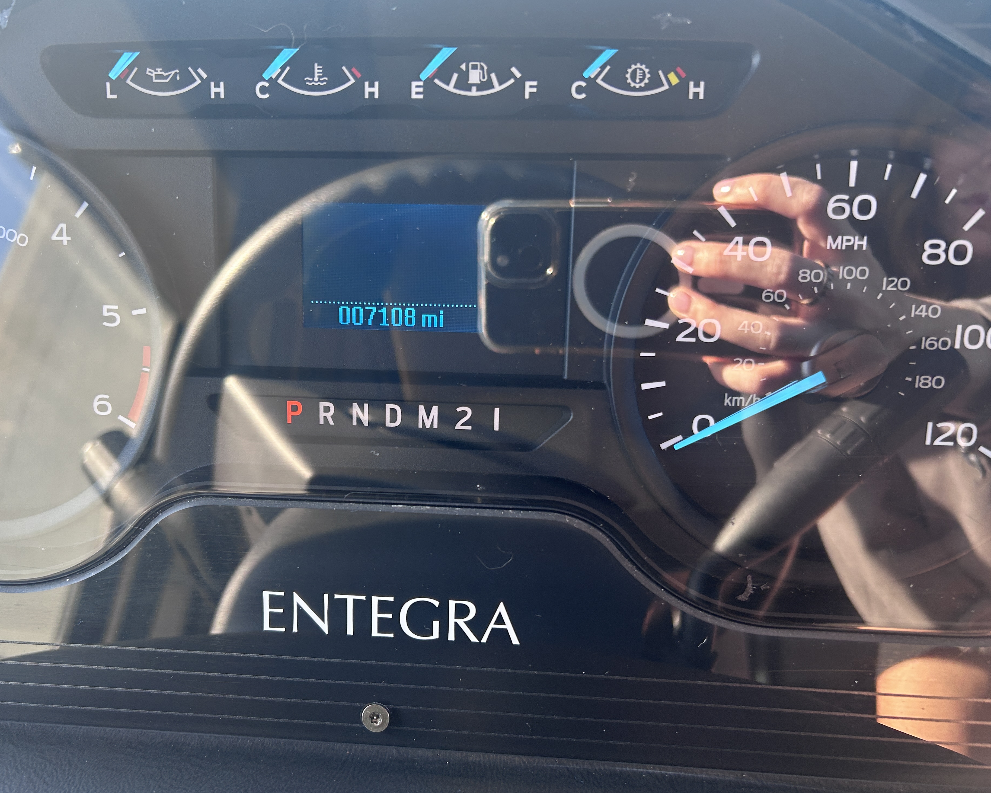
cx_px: 446
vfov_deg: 51.5
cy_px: 395
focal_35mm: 28
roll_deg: +2.1
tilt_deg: -42.5
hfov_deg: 62.1
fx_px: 821
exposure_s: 1/82
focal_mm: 5.7
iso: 64
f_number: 1.5
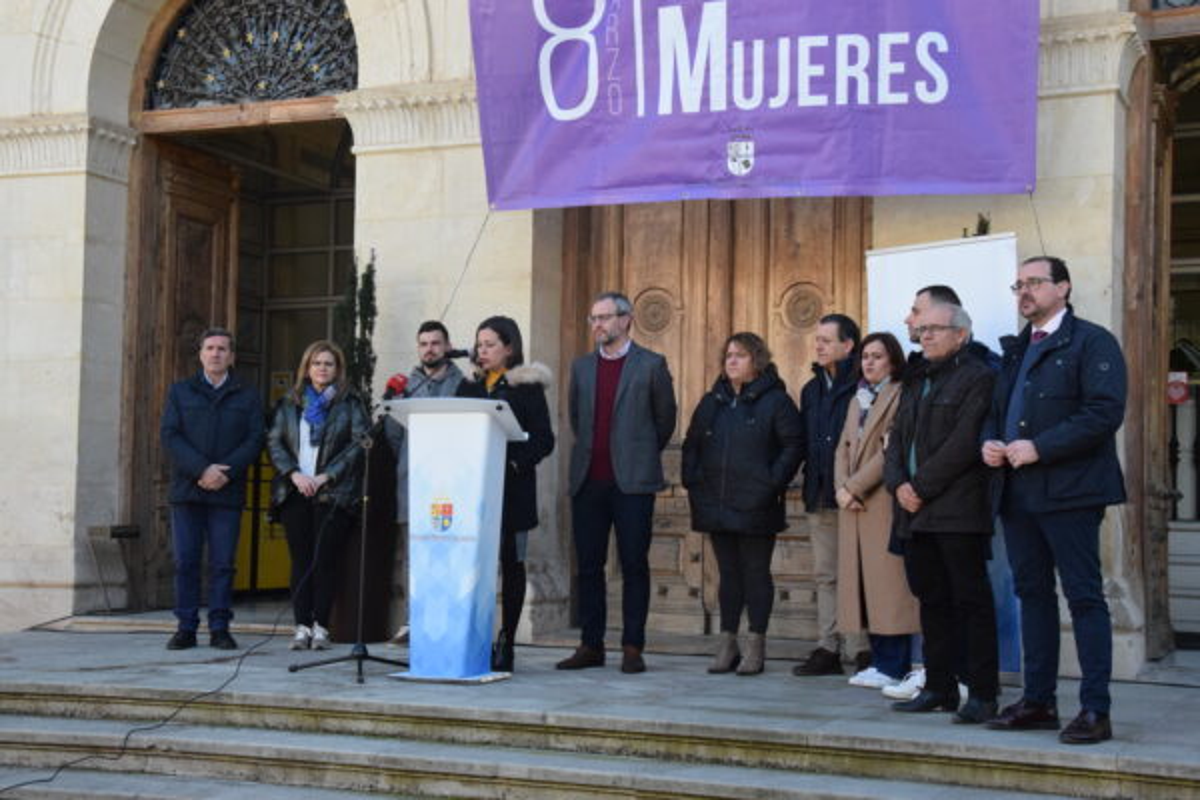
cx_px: 600
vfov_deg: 26.5
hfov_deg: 38.9
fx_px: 1700
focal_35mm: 51
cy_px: 400
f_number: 10
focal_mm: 34
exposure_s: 1/400
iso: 2500
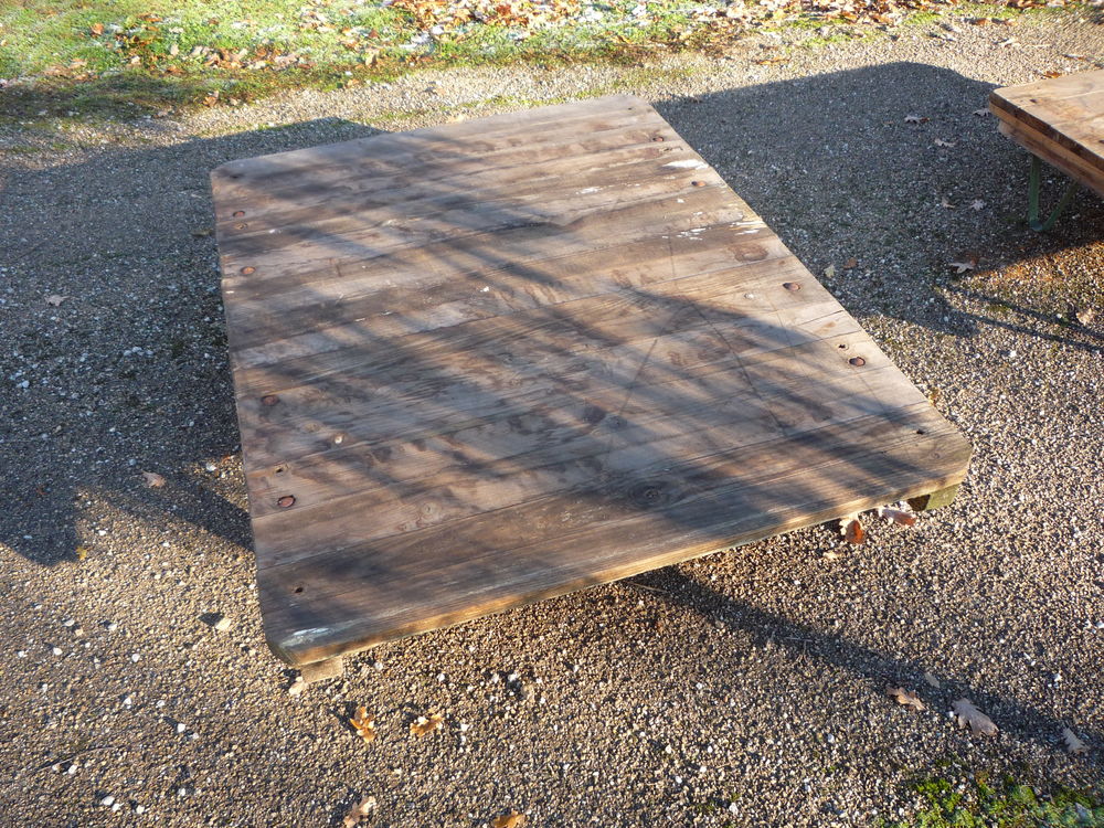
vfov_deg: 46.8
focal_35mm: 30
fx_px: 957
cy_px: 414
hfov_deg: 60.0
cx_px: 552
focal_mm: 5.2
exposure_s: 1/100
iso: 100
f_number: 3.3
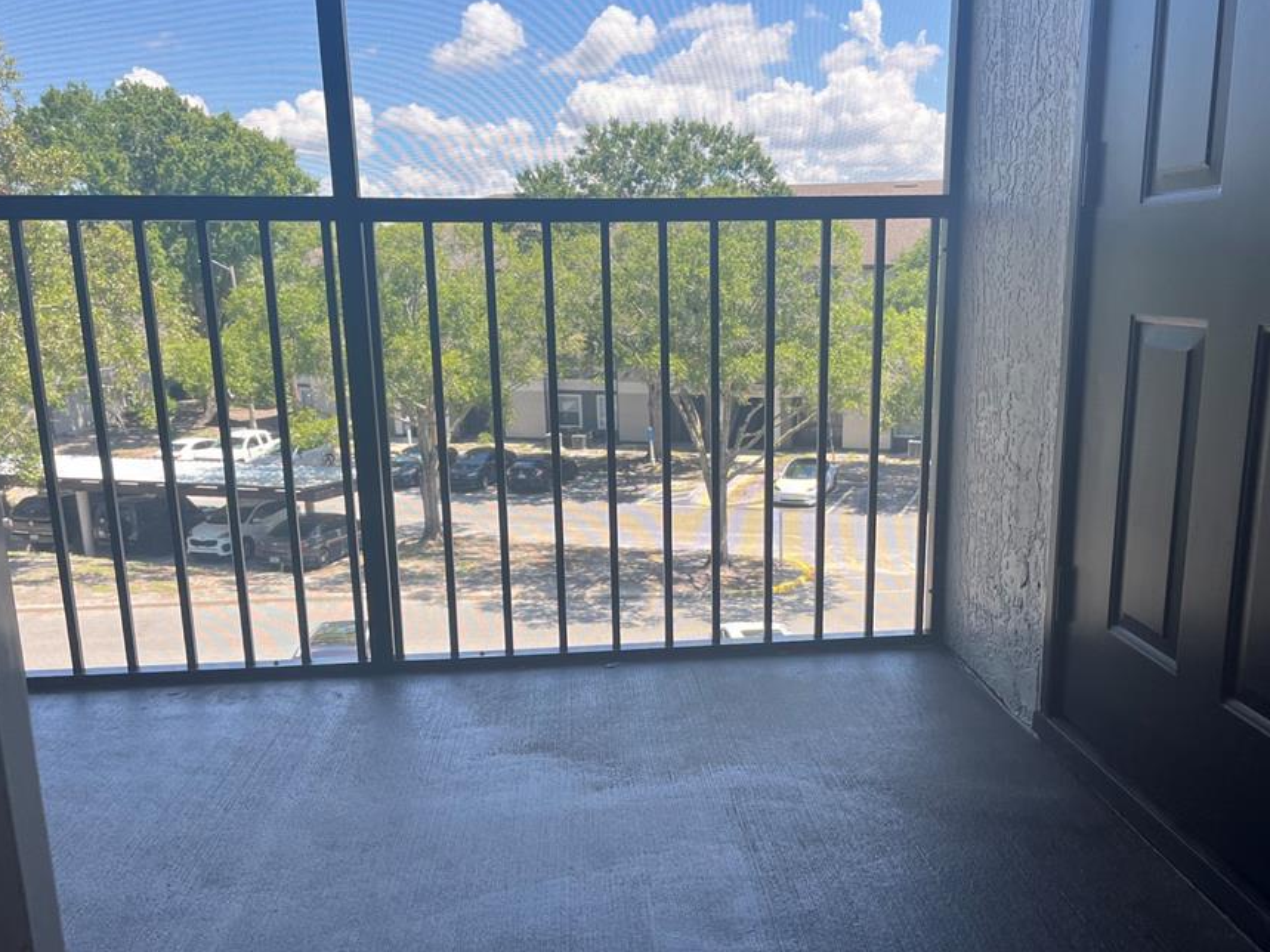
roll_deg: +1.1
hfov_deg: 58.2
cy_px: 538
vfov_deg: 45.3
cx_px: 702
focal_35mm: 31
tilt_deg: -13.2
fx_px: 1137
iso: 50
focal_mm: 5.1
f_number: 1.6
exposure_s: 1/520
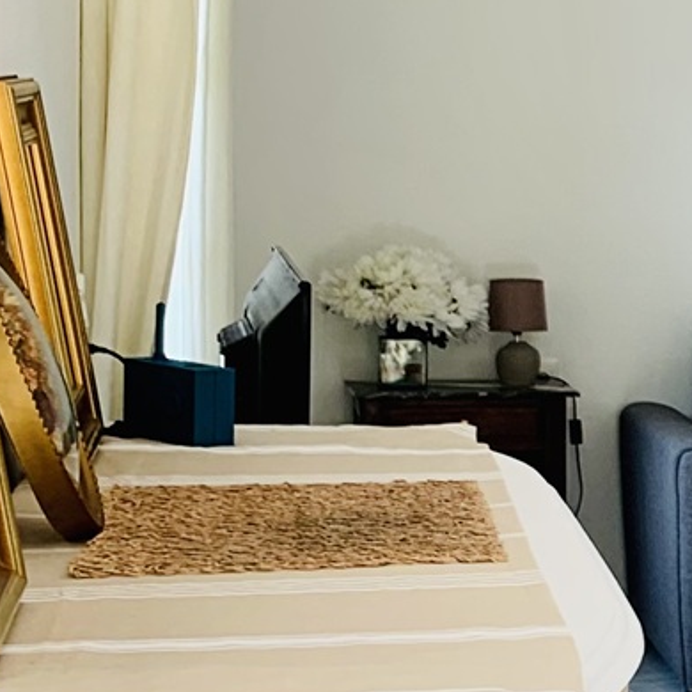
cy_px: 419
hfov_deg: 12.5
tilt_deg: -5.6
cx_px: 1595
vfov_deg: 15.4
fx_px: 2556
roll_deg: -3.0
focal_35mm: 113
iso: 40
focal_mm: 4.25
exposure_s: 1/121
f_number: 1.8
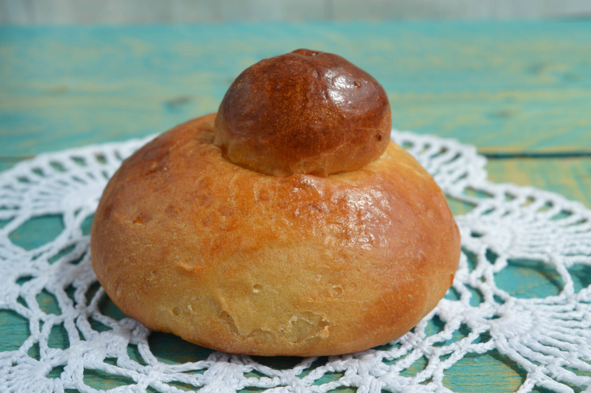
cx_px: 296
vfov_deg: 19.7
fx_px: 1132
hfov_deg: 29.3
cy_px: 196
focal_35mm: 69
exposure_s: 1/200
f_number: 7.1
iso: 100
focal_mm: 46
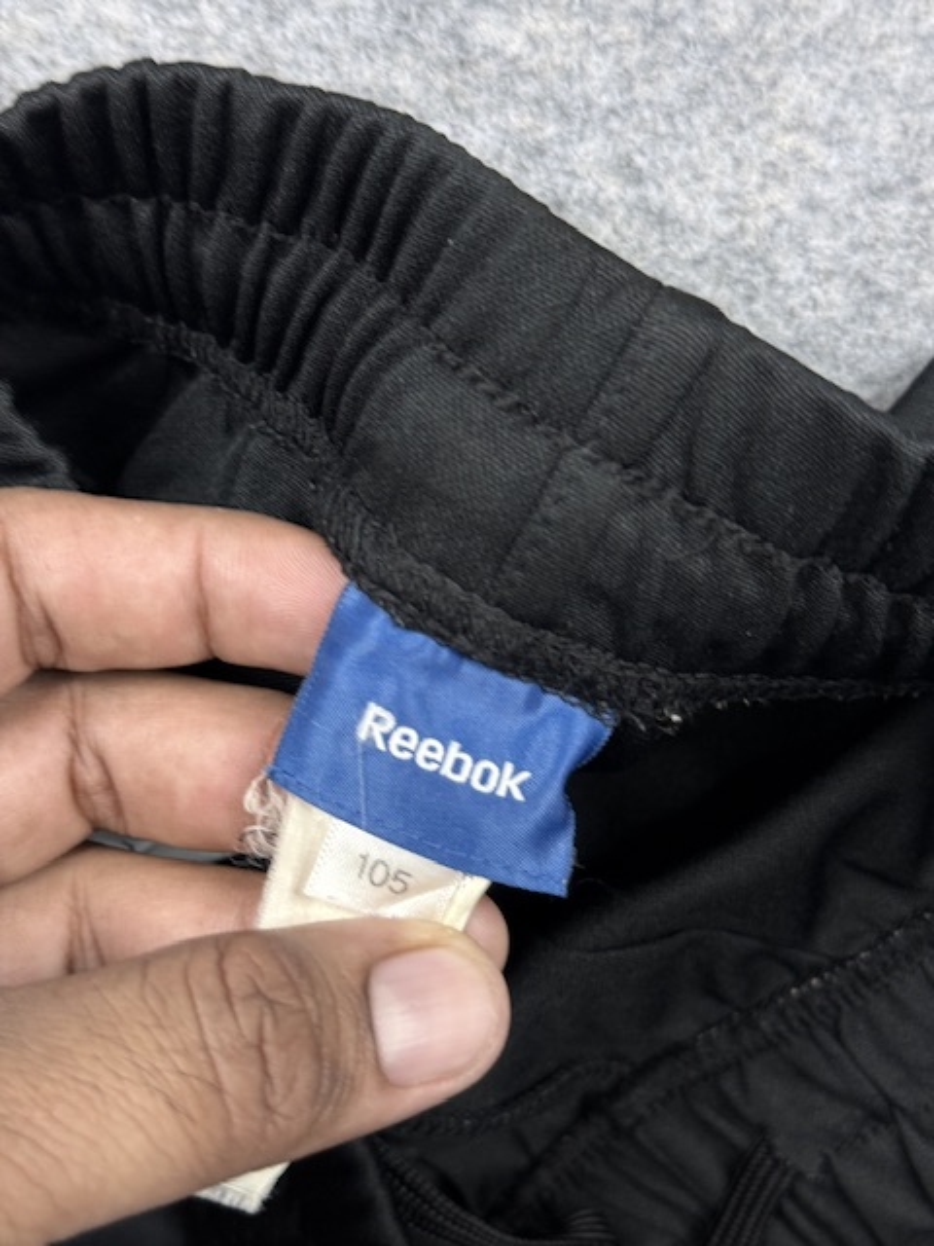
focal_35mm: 48
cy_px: 623
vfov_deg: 39.7
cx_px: 467
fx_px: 1727
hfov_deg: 30.3
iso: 100
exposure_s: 1/100
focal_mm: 6.76
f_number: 1.78
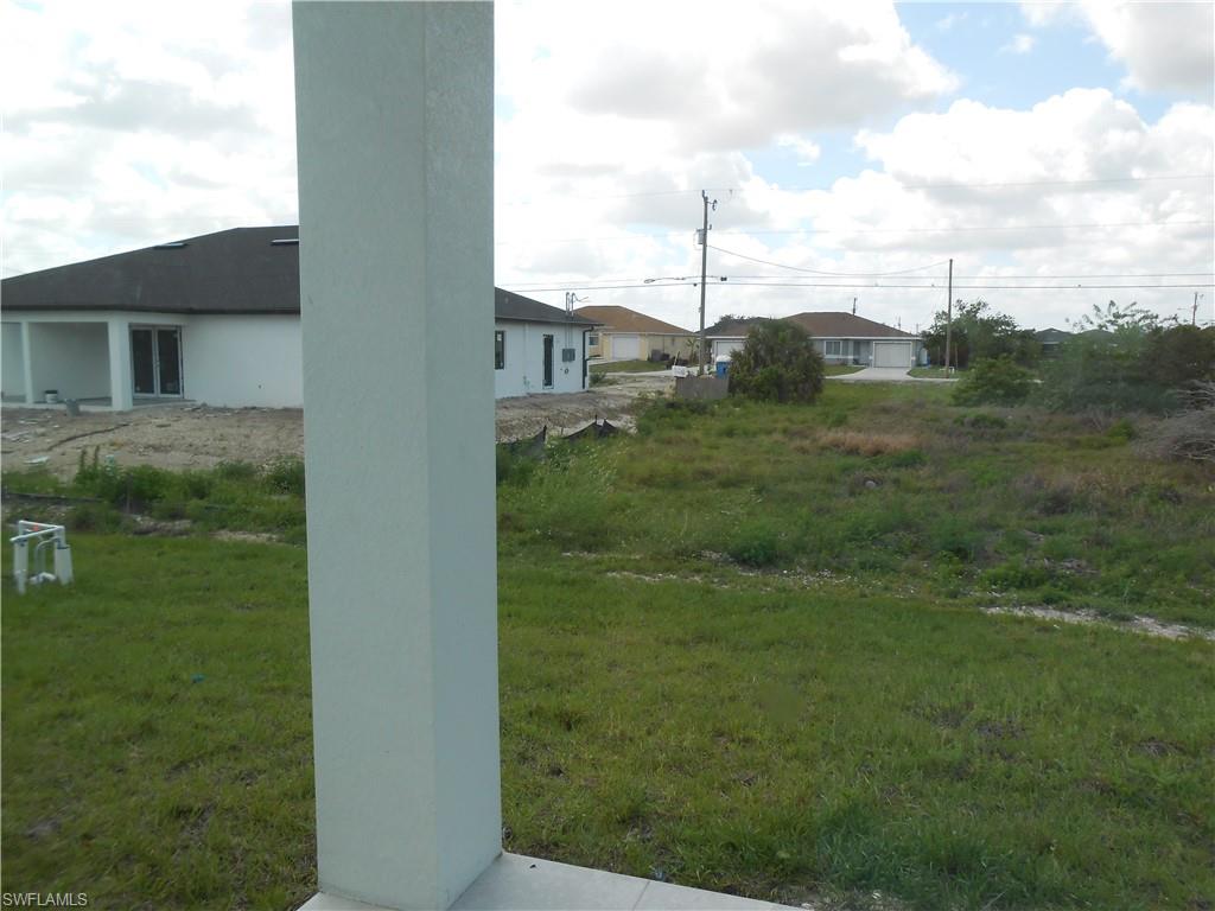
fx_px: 913
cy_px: 456
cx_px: 608
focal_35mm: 26
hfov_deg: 67.3
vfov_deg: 53.1
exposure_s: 1/400
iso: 80
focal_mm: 4.6
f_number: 3.5
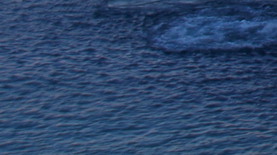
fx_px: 2900
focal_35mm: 395
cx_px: 851
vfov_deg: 2.9
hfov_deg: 5.2
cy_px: -525
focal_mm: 33
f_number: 5
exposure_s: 1/100
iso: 100
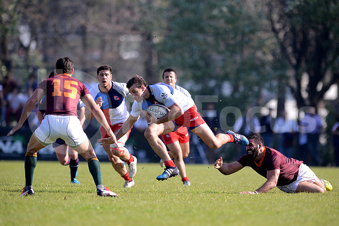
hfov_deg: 4.9
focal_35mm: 420
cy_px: 113
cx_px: 170
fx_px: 3956
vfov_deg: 3.3
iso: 400
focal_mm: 420
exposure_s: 1/1250
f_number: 4
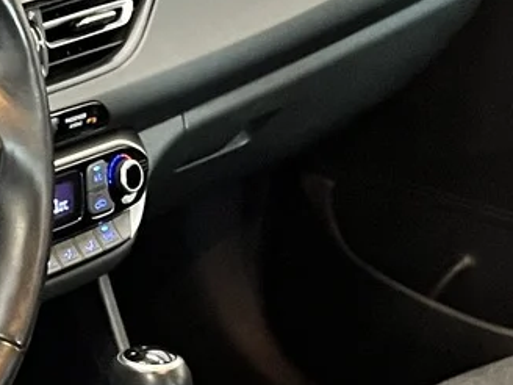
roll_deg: -0.2
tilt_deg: -34.4
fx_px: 1882
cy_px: 554
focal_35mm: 127
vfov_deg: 11.3
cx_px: -393
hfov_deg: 13.9
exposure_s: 1/41
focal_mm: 5.1
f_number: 1.6
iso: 500
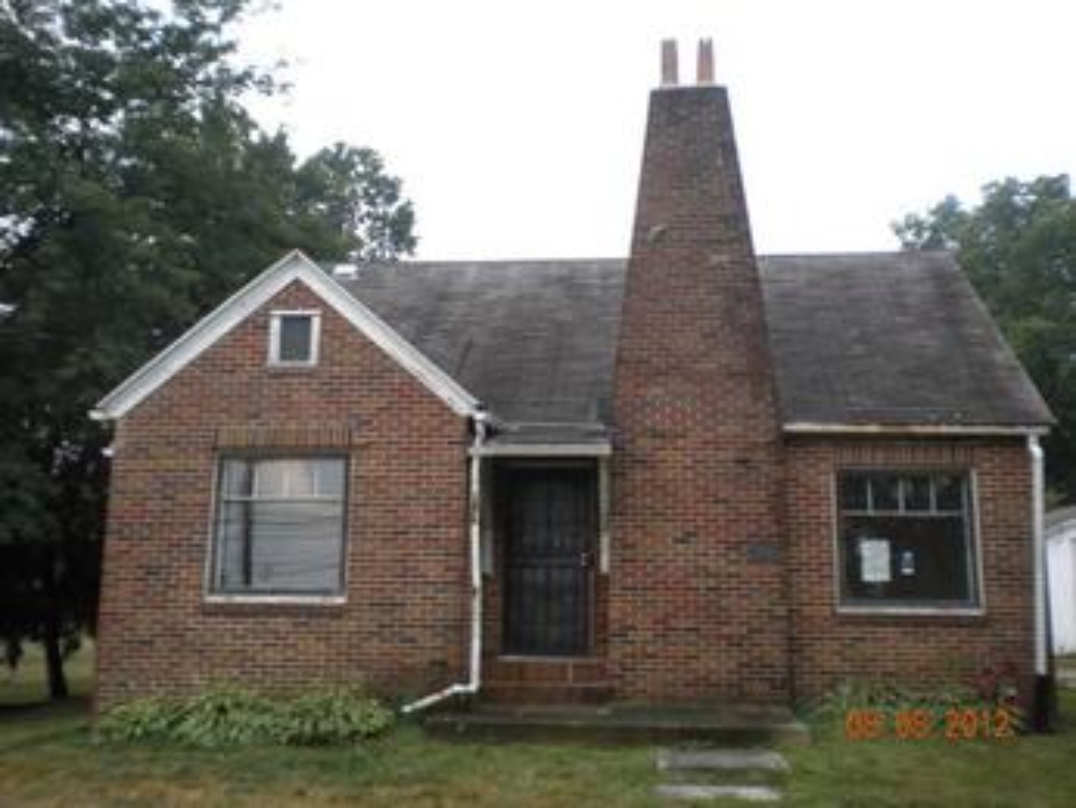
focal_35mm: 35
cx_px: 538
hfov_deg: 52.6
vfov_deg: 40.7
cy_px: 404
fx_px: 1089
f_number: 4.6
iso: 80
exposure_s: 1/182
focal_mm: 6.3
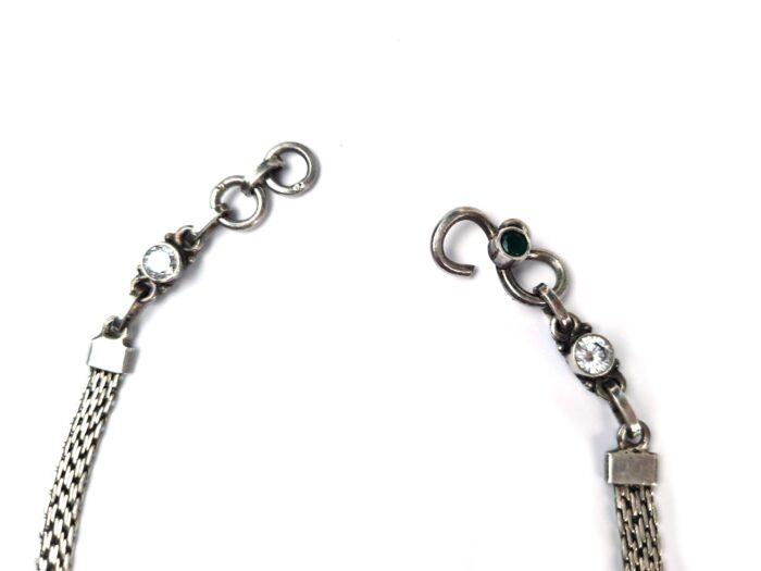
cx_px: 380
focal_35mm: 26
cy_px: 286
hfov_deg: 67.3
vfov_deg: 53.1
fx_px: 572
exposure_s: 1/120
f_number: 1.8
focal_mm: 5.4
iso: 64
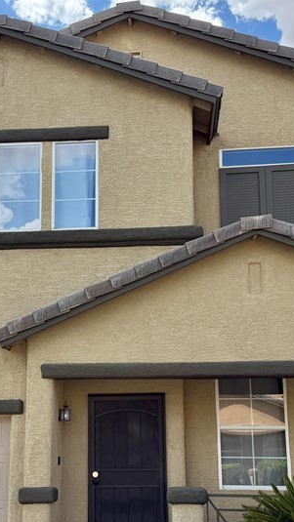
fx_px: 693
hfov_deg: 23.9
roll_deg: +0.0
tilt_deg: +11.1
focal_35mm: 50
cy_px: 328
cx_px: 104
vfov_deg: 41.0
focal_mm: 6.76
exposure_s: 1/3425
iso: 100
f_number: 1.78
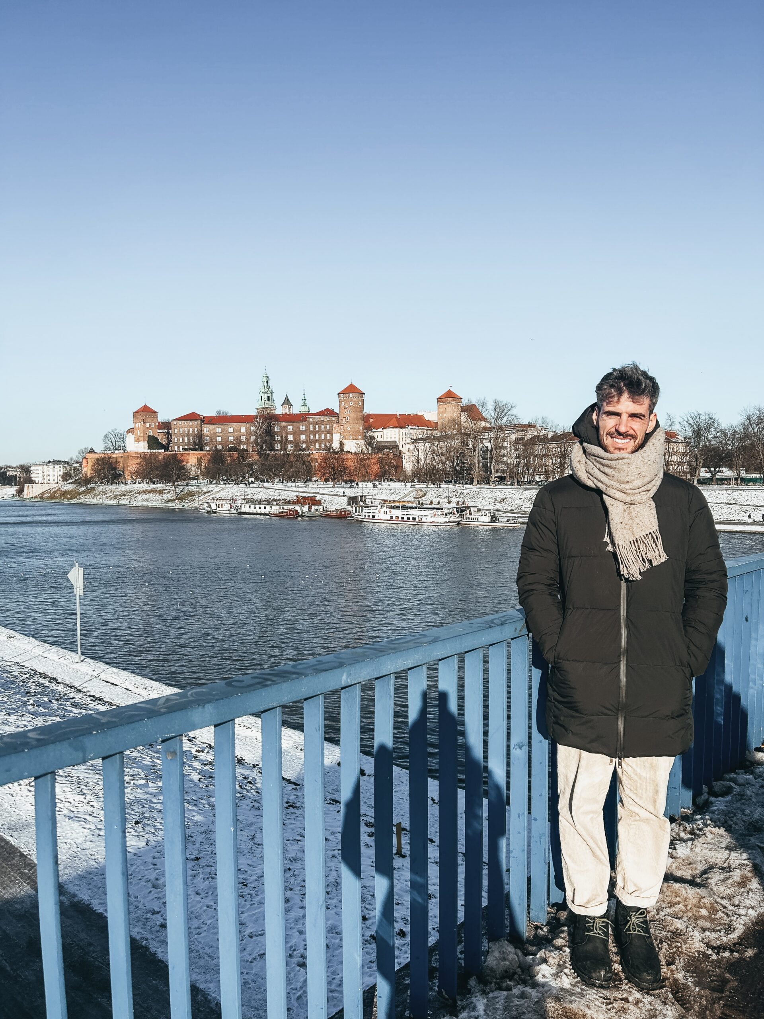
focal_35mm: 26
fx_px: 765
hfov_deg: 53.1
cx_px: 382
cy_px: 510
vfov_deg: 67.3
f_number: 1.5
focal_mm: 5.7
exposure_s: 1/5000
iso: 50
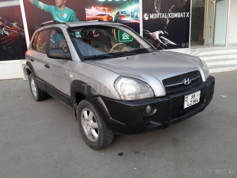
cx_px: 118
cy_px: 89
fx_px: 192
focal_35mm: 28
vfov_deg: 49.7
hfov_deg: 63.4
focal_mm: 3.7
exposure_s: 1/196
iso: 40
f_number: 1.9
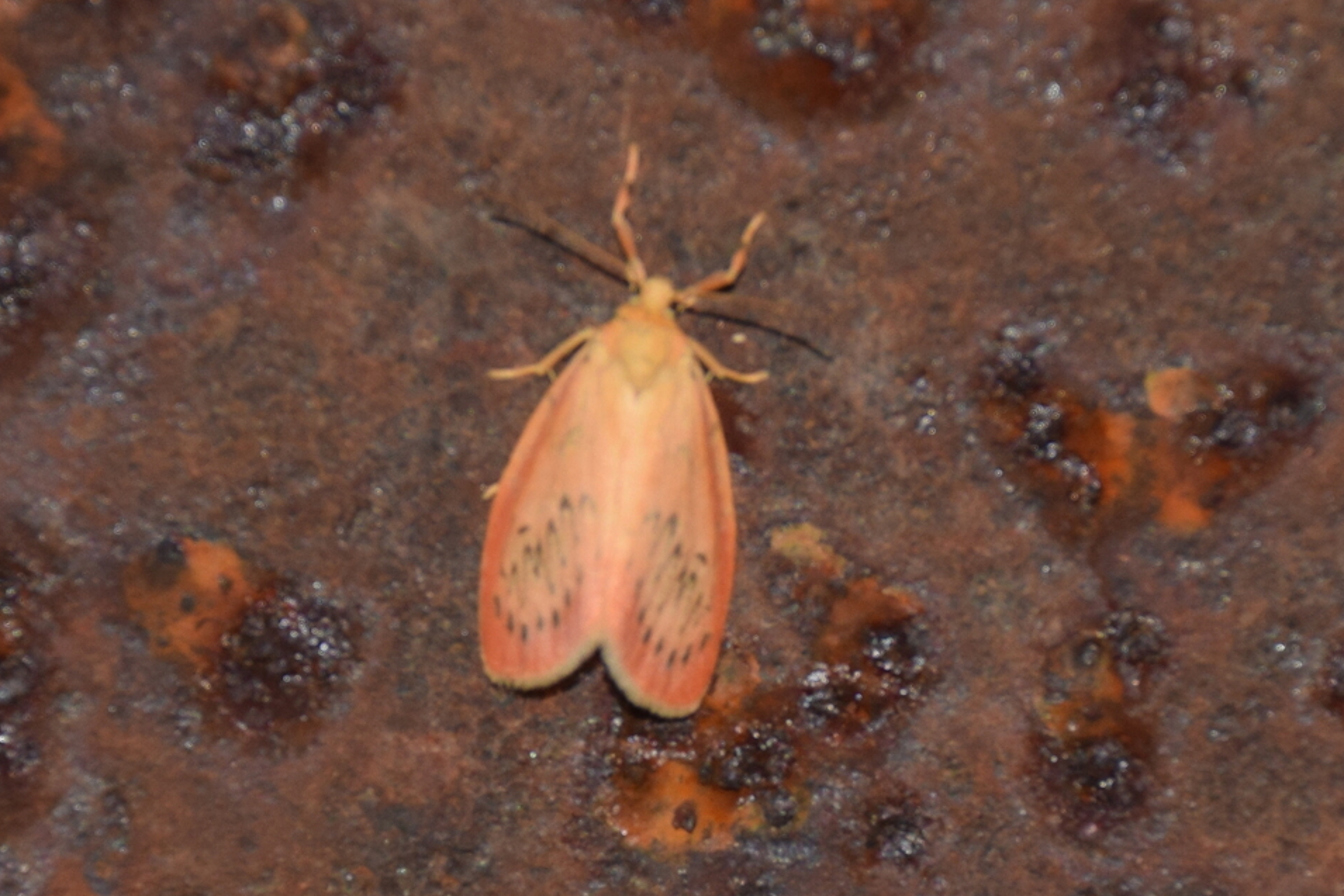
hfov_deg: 9.8
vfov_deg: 6.5
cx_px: 674
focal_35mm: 211
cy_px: 449
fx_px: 7878
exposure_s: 1/60
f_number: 5.6
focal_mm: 140
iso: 320
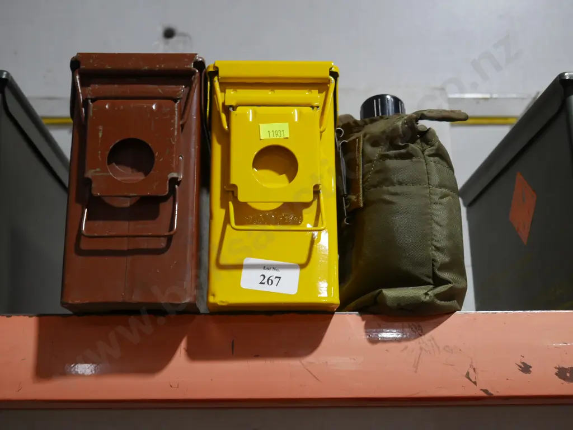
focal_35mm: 44
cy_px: 215
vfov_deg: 32.9
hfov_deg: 42.9
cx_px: 286
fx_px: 728
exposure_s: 1/60
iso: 800
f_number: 4.7
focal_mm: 22
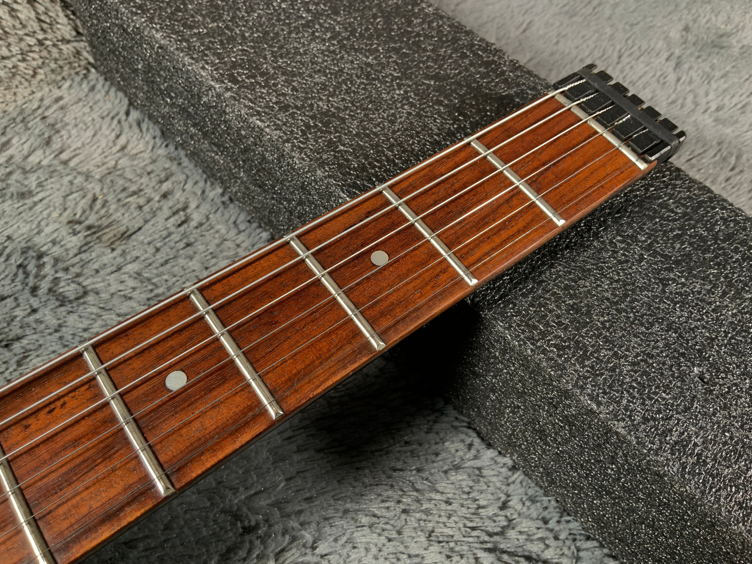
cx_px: 376
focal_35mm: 29
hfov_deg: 61.7
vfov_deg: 48.2
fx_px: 630
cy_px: 282
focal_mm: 3
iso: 64
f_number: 1.8
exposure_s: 1/52
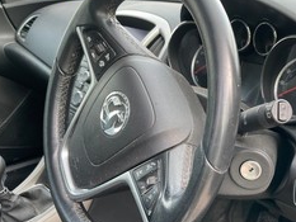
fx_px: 334
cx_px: 216
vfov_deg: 36.4
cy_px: 151
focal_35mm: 39
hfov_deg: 46.4
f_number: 1.6
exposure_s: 1/121
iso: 40
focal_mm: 4.2
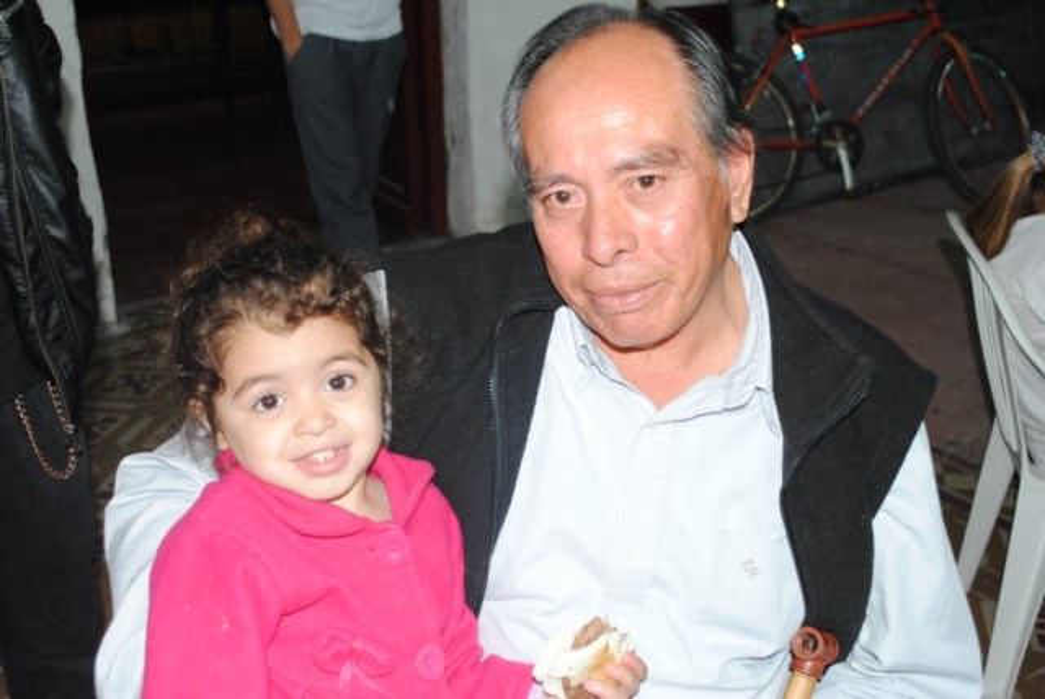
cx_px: 522
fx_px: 1307
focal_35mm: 45
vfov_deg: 29.9
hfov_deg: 43.6
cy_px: 350
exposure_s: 1/50
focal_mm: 30
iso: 800
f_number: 5.6
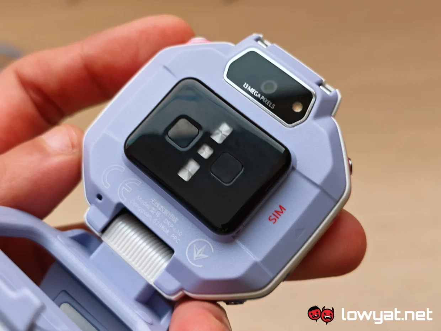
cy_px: 166
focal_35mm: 46
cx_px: 220
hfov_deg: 41.2
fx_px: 586
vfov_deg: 31.5
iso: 160
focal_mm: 5.4
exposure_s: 1/50
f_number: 1.6
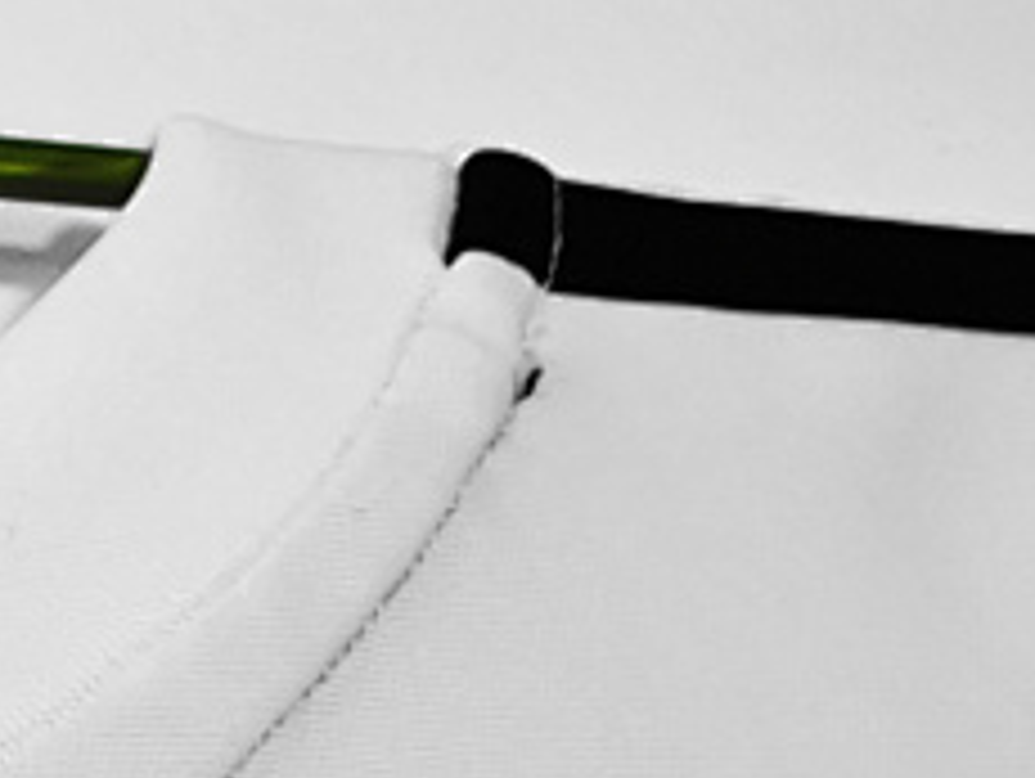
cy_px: 944
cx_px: -1318
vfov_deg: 13.3
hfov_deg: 13.9
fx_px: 3233
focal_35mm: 108
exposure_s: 1/100
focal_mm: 2.59
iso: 135
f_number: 2.2
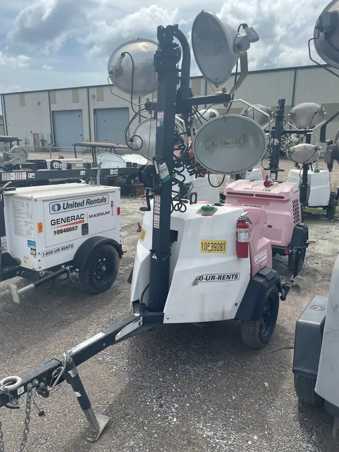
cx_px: 170
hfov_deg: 53.1
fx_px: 339
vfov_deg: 67.3
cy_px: 226
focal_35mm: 26
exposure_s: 1/3731
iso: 32
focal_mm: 4.2
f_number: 1.6
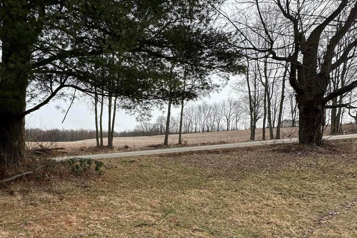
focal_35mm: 23
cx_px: 144
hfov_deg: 75.3
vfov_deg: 54.3
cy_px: 154
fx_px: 228
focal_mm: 2.22
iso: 40
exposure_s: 1/979
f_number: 2.2
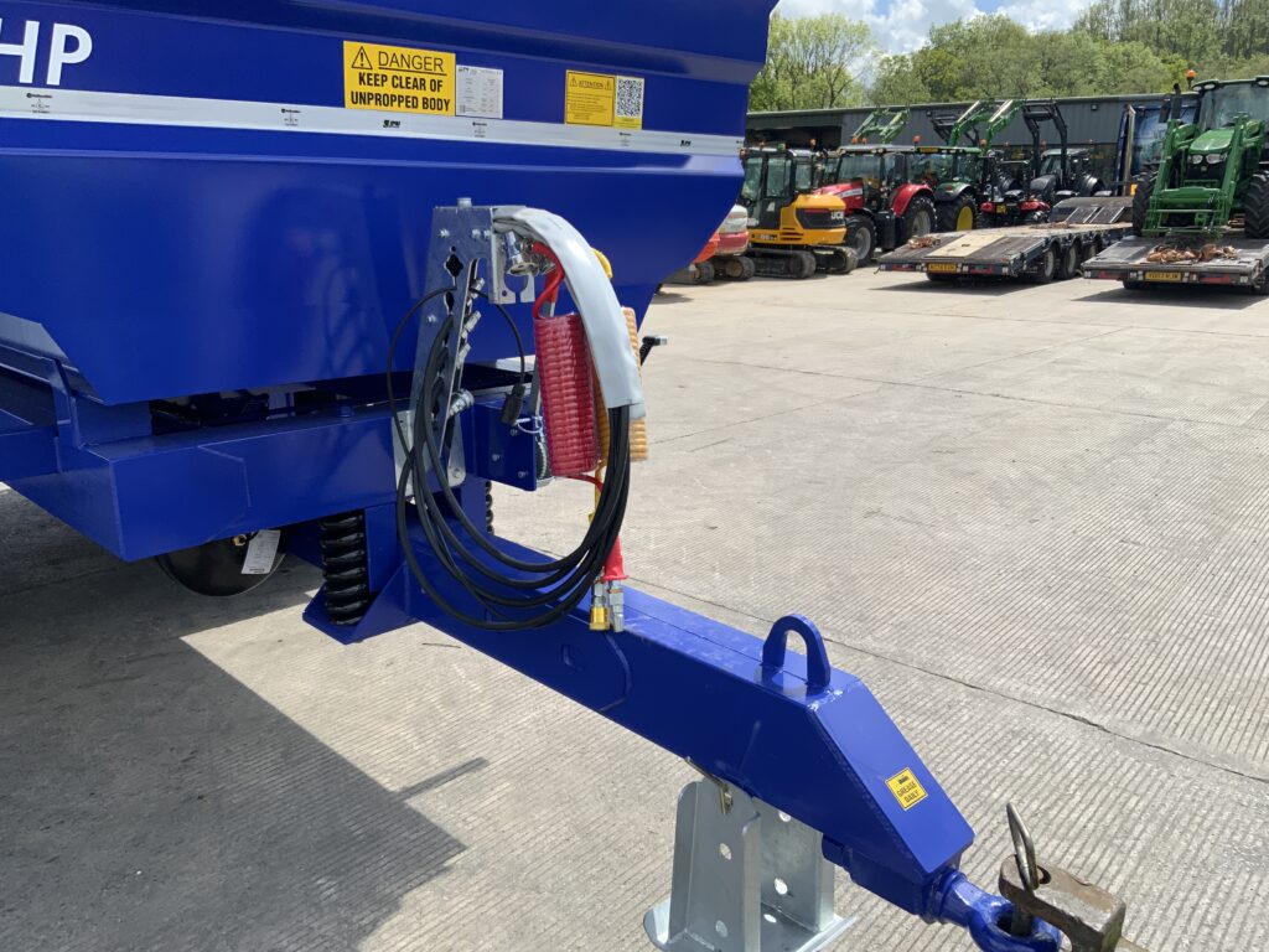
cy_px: 476
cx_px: 634
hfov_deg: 61.7
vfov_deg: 48.2
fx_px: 1063
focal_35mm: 29
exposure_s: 1/1490
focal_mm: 3
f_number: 1.8
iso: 16
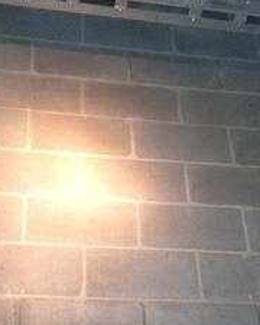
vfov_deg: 27.5
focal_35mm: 68
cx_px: 133
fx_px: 654
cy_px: 250
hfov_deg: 22.5
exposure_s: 1/16
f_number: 2.4
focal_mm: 4.28
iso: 400
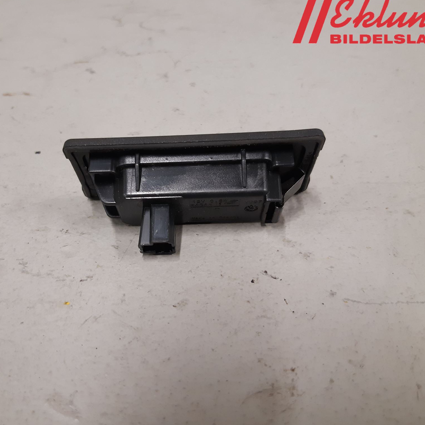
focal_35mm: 31
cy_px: 211
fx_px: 431
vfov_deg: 52.5
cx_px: 178
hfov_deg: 52.3
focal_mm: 3.93
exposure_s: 1/50
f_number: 1.7
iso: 160
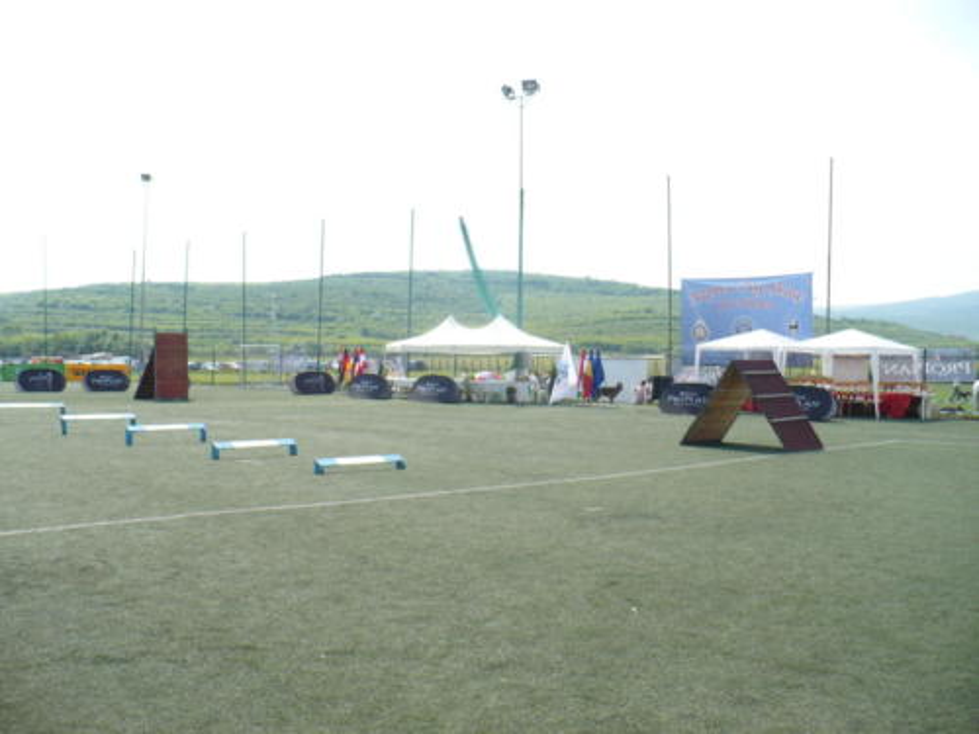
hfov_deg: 50.1
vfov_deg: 38.7
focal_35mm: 37
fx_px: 1046
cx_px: 490
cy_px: 367
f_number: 2.8
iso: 100
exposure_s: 1/800
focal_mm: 6.1
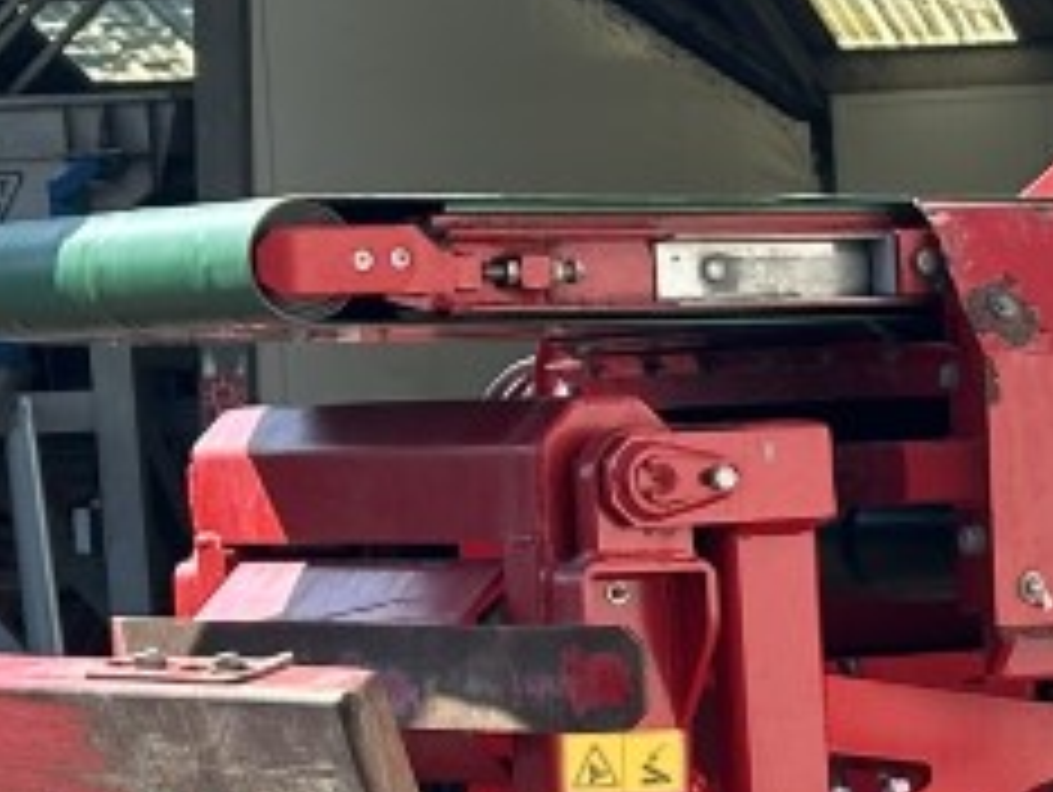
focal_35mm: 210
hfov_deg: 9.1
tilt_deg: -6.1
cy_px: 1004
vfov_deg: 7.0
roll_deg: +2.5
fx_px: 6395
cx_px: 1760
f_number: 1.78
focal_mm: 6.86
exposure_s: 1/1721
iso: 64
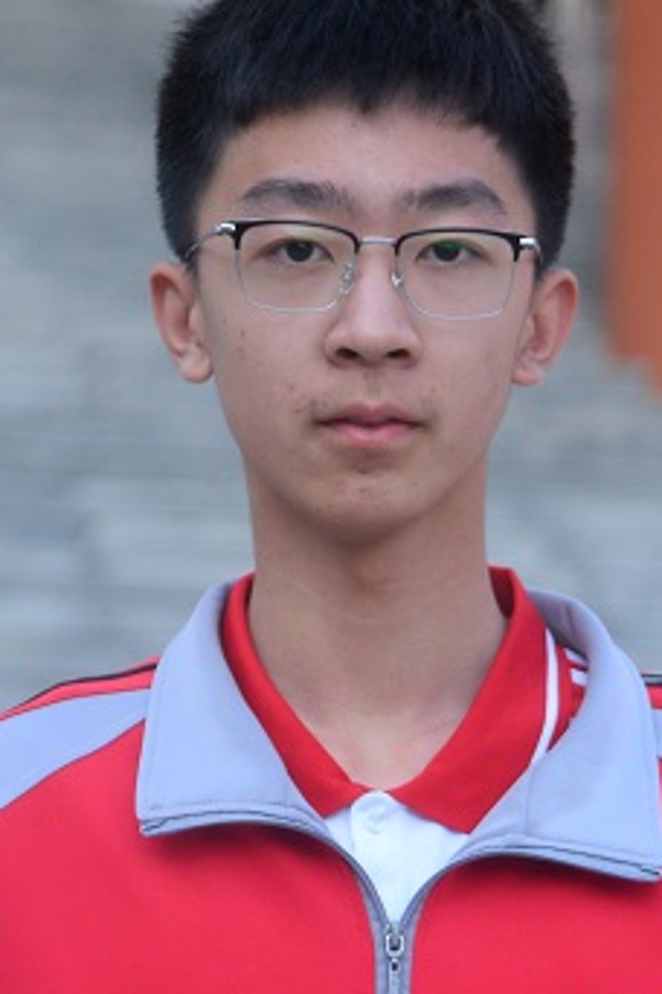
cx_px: 334
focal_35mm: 239
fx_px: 6592
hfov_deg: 5.7
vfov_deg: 8.6
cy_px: 1006
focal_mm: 78
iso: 800
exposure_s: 1/1250
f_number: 4
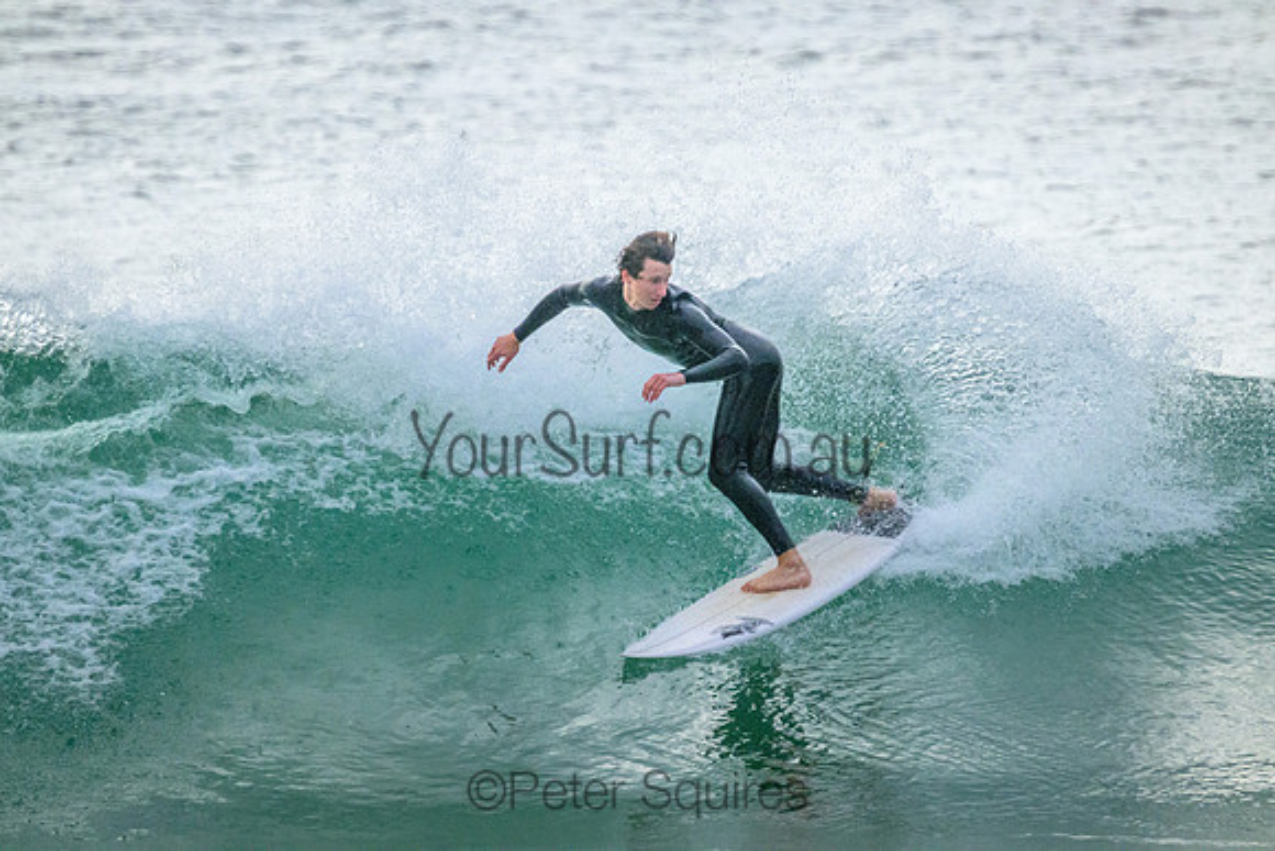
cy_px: 426
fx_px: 28339
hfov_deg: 2.6
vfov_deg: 1.7
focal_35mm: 800
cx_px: 638
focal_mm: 800
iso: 9000
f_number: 11
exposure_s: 1/2000
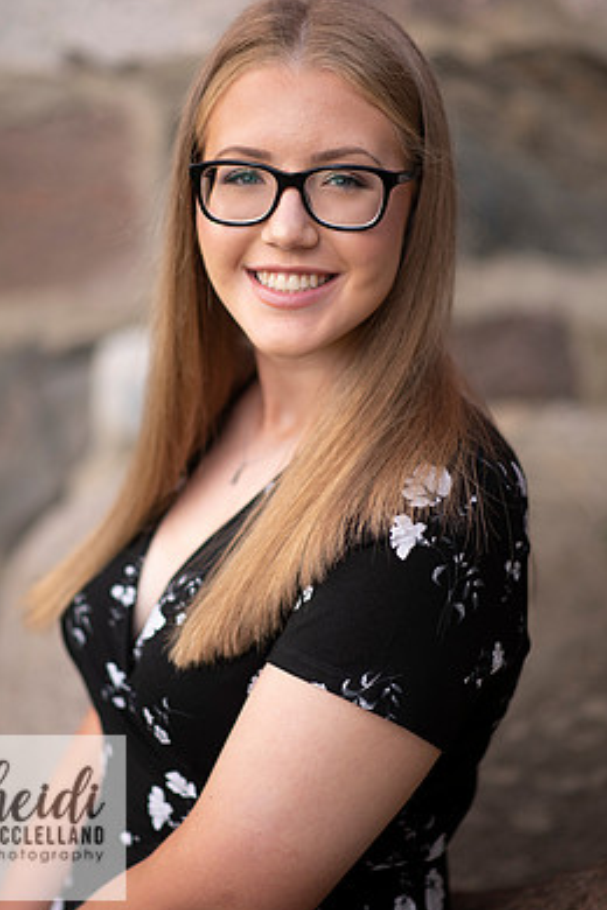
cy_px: 406
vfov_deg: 20.8
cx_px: 275
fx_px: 2478
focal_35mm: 98
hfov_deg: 14.0
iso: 125
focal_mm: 85
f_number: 1.8
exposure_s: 1/400
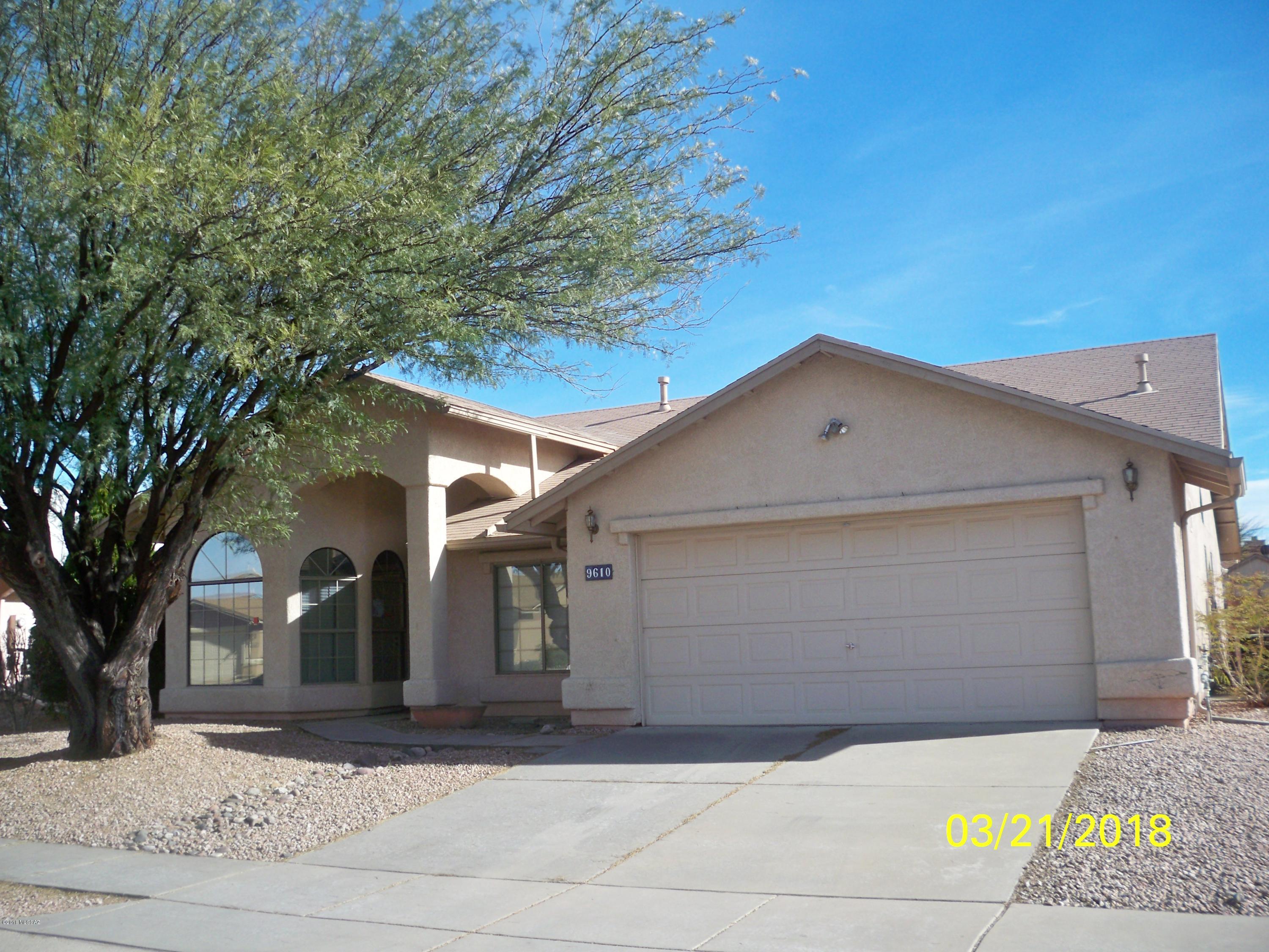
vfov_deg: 40.7
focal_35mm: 35
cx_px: 634
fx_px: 1283
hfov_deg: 52.6
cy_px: 476
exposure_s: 1/800
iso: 64
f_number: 3.1
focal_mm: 6.3
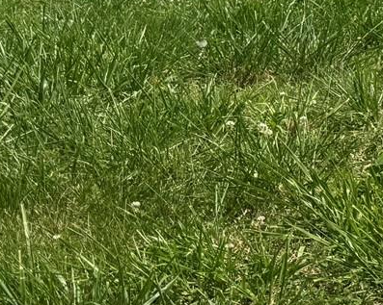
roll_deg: -2.6
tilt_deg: +2.2
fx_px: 1371
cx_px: 960
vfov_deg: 12.2
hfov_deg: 12.2
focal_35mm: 121
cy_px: -131
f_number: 1.78
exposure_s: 1/5348
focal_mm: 6.76
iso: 80
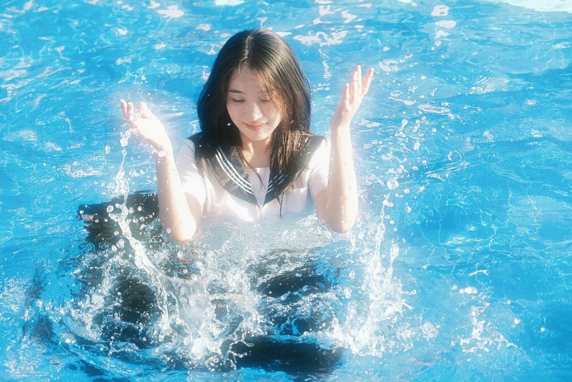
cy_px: 215
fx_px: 1557
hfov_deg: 20.8
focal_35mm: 98
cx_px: 249
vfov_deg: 14.0
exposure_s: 1/500
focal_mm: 55
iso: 200
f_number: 2.8
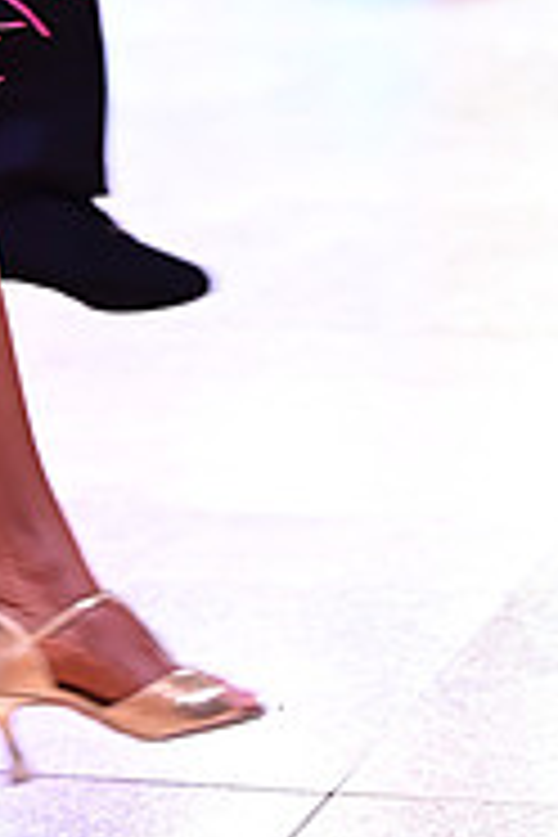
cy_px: -338
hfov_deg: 6.3
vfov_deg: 9.2
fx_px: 5068
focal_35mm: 218
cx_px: -117
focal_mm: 70
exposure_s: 1/320
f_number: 2.8
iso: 1600
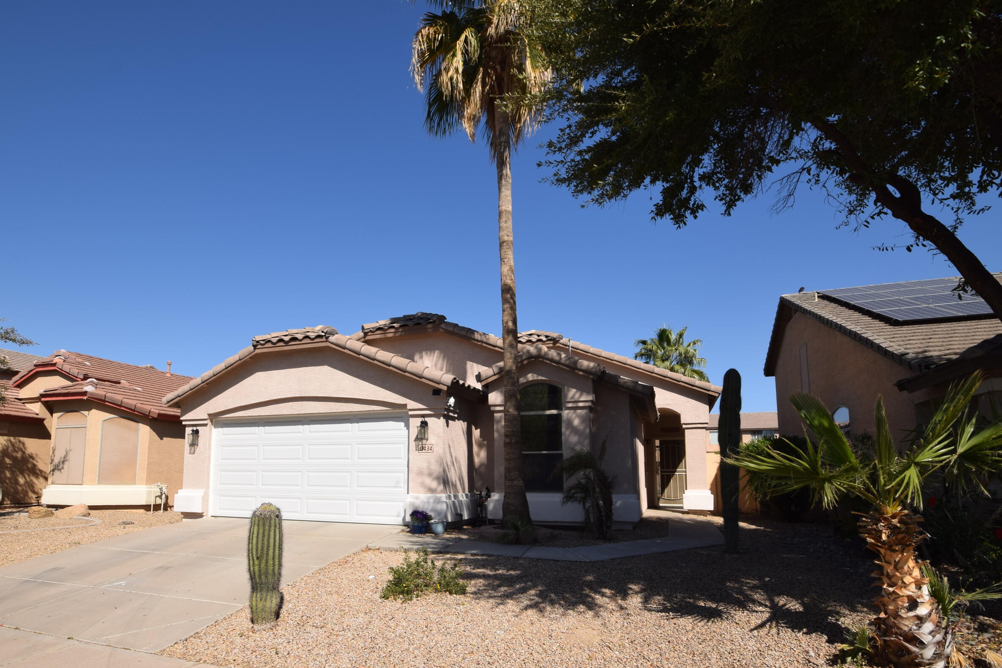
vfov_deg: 63.6
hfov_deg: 86.3
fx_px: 529
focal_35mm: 19
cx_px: 425
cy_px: 422
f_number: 13
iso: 100
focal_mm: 10
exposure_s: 1/200
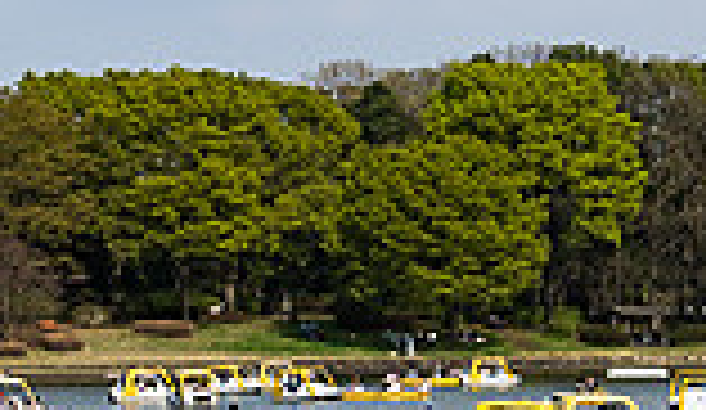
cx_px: 9
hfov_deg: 9.5
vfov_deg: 5.6
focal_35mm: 223
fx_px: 4206
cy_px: 395
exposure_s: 1/400
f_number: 16
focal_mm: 58
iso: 400
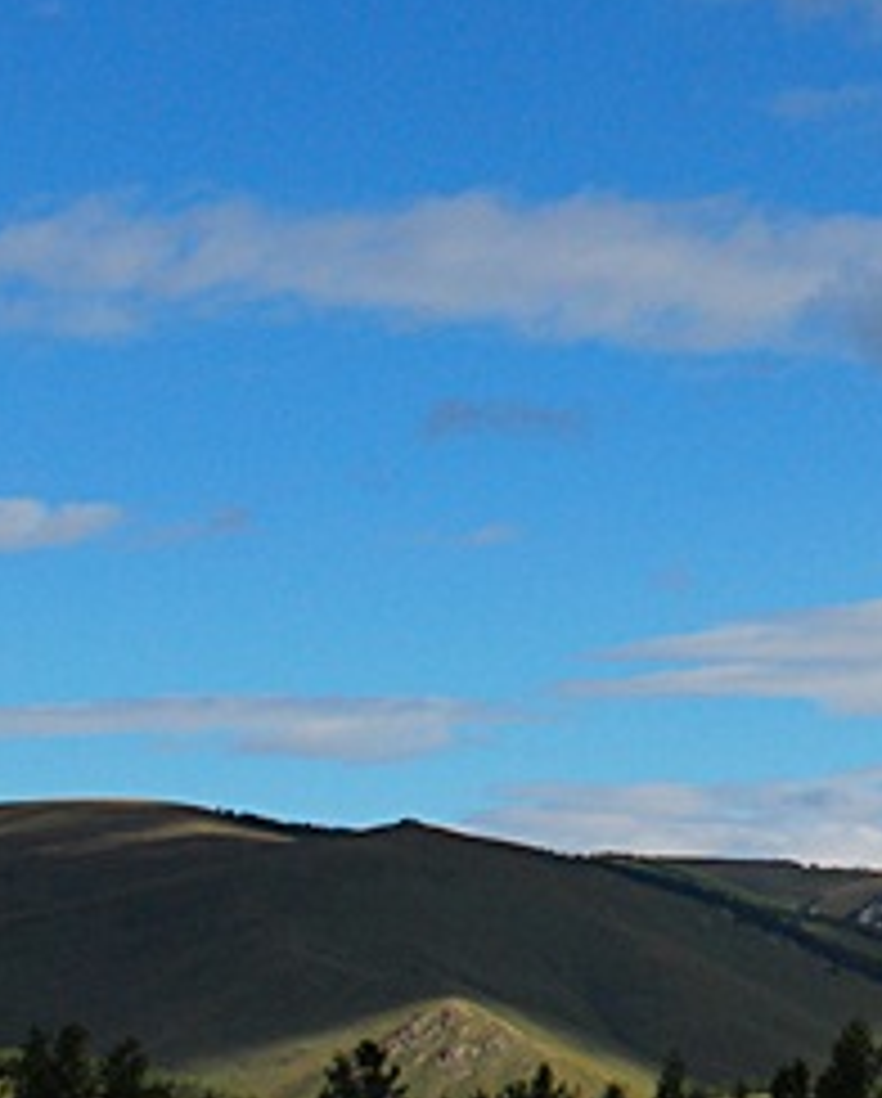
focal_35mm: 120
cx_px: 1278
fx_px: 3906
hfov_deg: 12.3
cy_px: 536
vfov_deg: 16.0
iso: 400
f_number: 5.6
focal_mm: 26
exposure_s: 1/2500
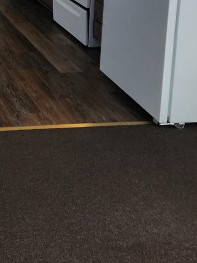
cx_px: -80
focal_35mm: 65
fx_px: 493
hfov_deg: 20.1
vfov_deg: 26.8
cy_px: -42
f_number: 1.8
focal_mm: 6.4
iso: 640
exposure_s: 1/120
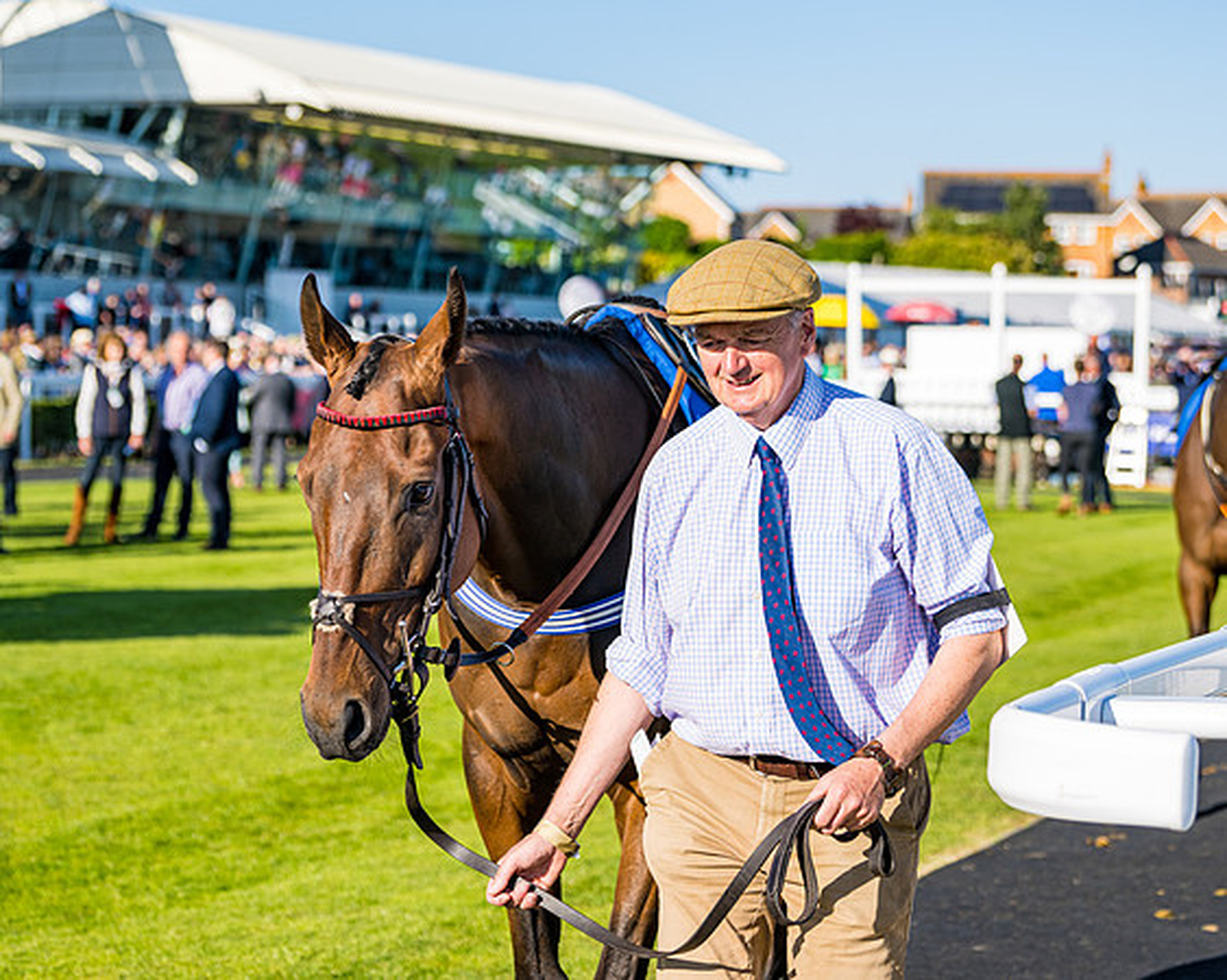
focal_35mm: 91
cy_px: 449
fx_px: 3297
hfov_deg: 21.1
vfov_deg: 16.9
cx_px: 639
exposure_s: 1/2000
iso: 200
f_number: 4
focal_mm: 72
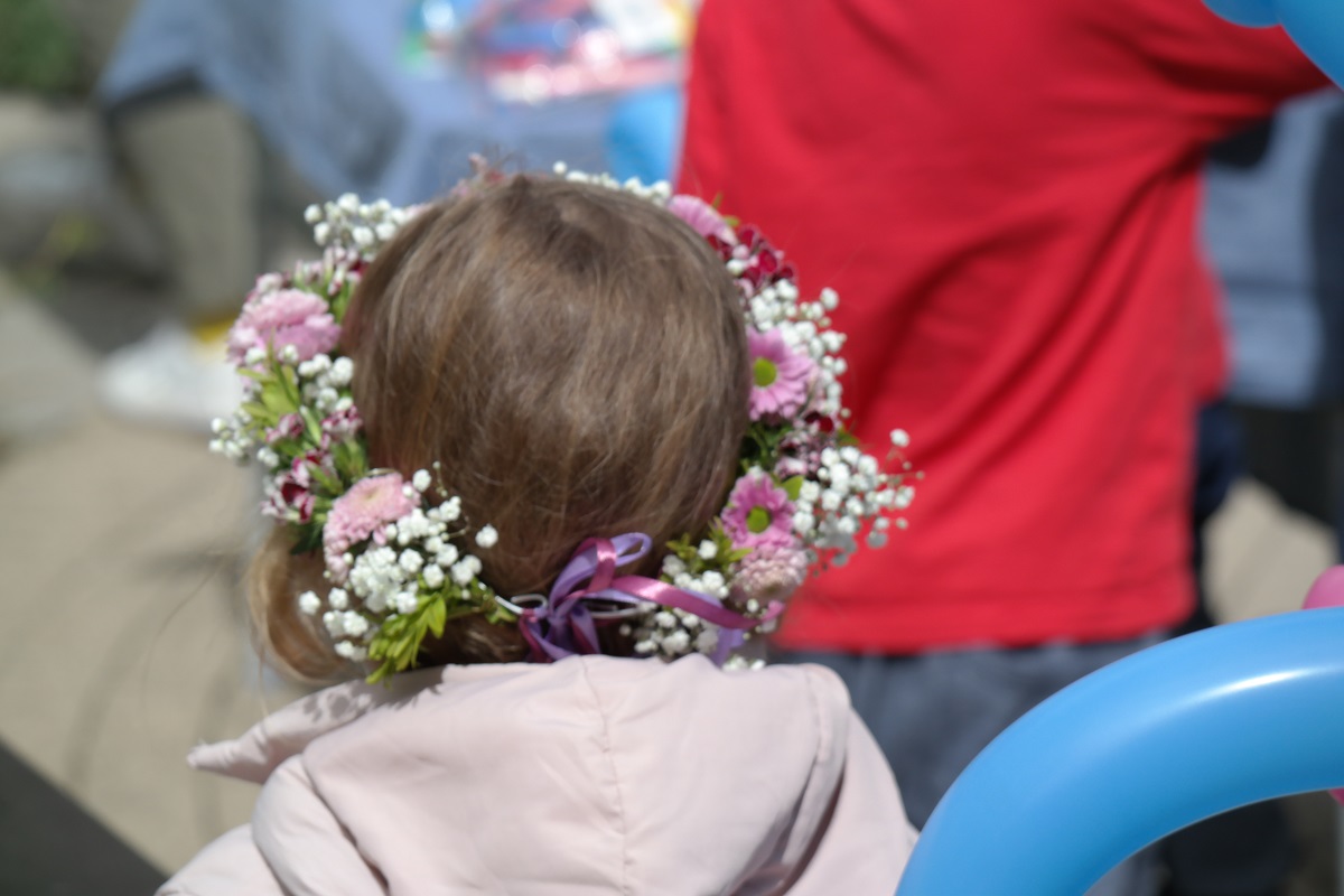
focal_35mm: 200
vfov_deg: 6.9
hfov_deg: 10.3
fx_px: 7466
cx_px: 672
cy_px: 448
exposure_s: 1/1000
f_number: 8
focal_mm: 130
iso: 400
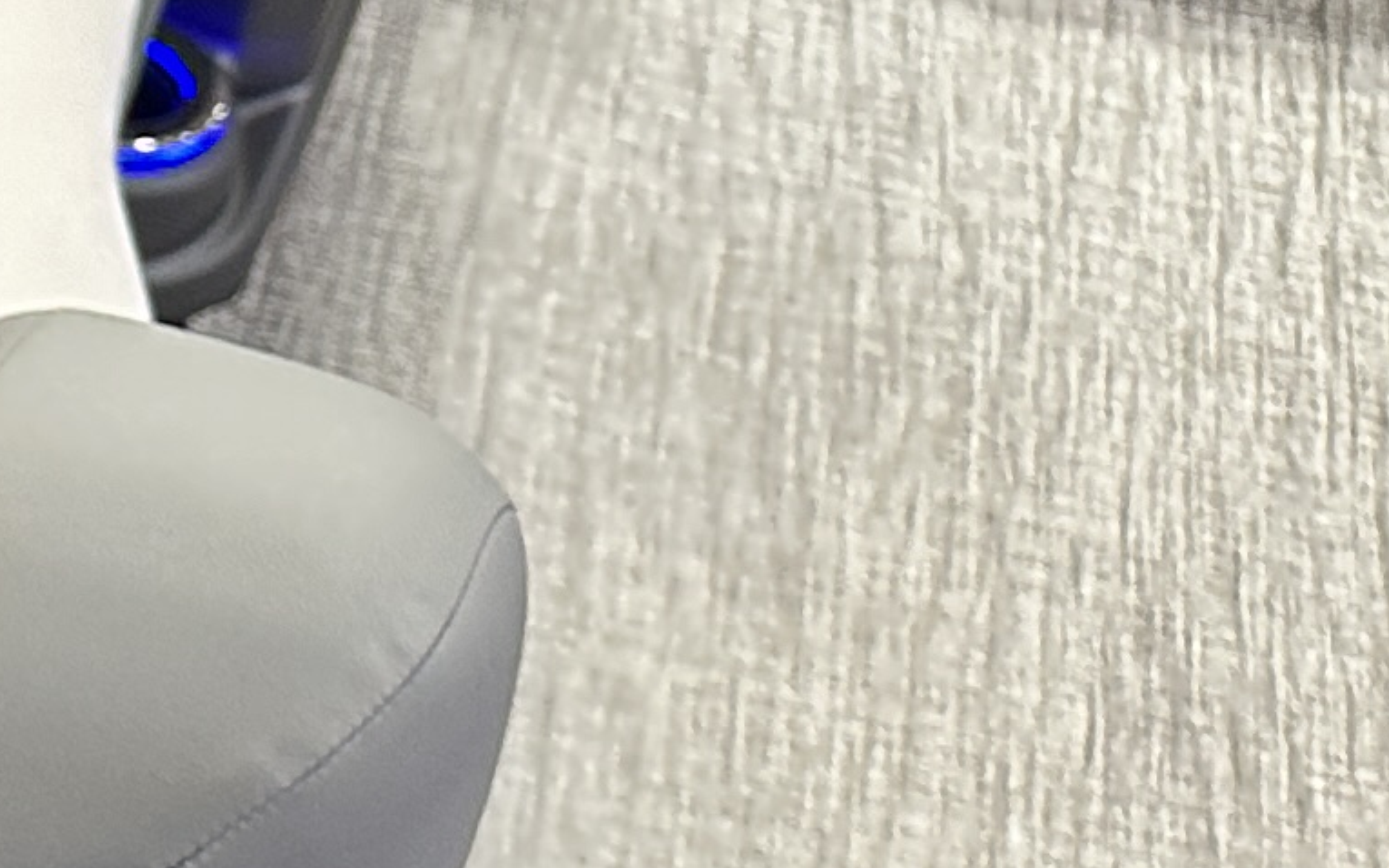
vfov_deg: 9.8
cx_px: -2233
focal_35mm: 134
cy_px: 436
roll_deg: +1.8
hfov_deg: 11.8
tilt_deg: -35.1
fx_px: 5072
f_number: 1.78
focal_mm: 6.86
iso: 250
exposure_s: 1/60
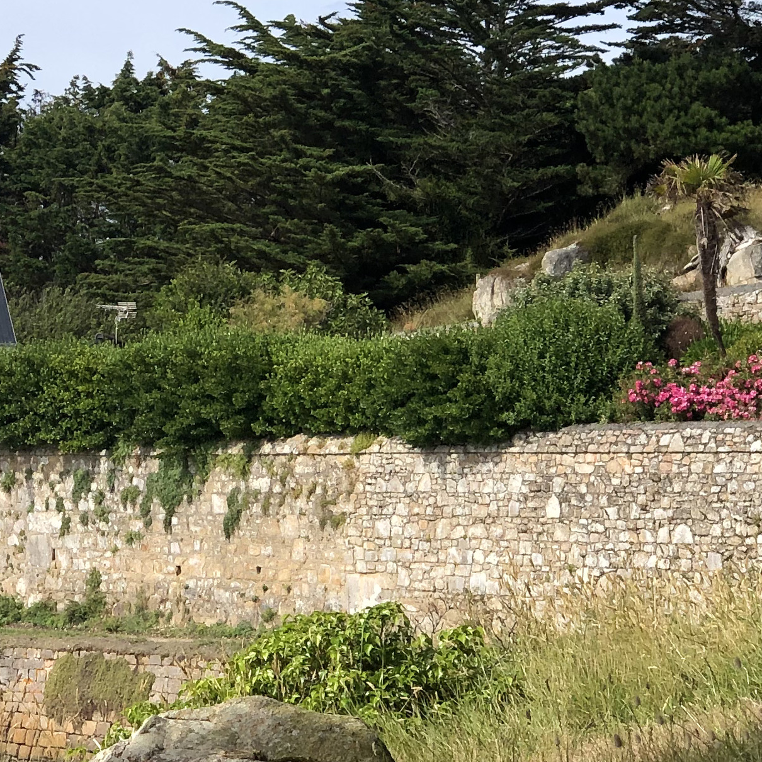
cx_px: 1
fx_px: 3786
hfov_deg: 11.4
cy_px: 238
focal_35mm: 152
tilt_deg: +4.4
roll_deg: -0.8
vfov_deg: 11.5
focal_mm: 6
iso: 16
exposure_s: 1/1130
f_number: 2.4
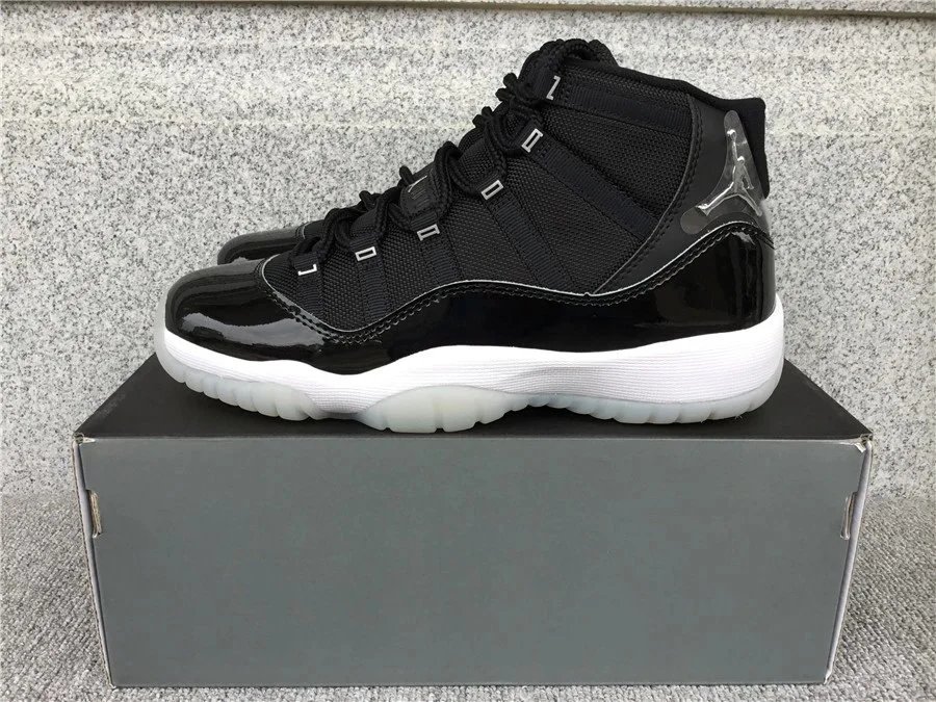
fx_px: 838
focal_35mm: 31
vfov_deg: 45.4
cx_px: 468
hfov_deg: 58.4
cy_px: 351
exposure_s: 1/100
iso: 32
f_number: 2.4
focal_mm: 3.3
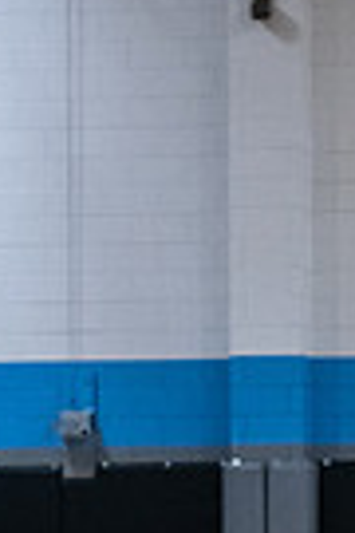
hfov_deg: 4.9
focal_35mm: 280
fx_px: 4141
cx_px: 126
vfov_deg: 7.2
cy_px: 798
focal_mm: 56
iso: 4000
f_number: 4
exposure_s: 1/500
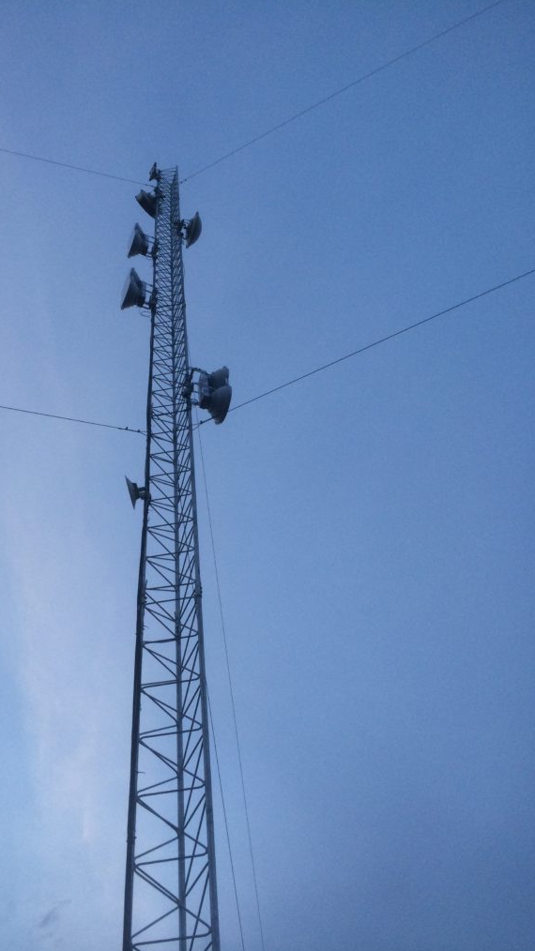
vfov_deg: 59.5
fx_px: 833
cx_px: 176
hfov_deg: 35.3
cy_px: 477
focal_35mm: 33
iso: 64
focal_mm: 4.12
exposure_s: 1/120
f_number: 2.2
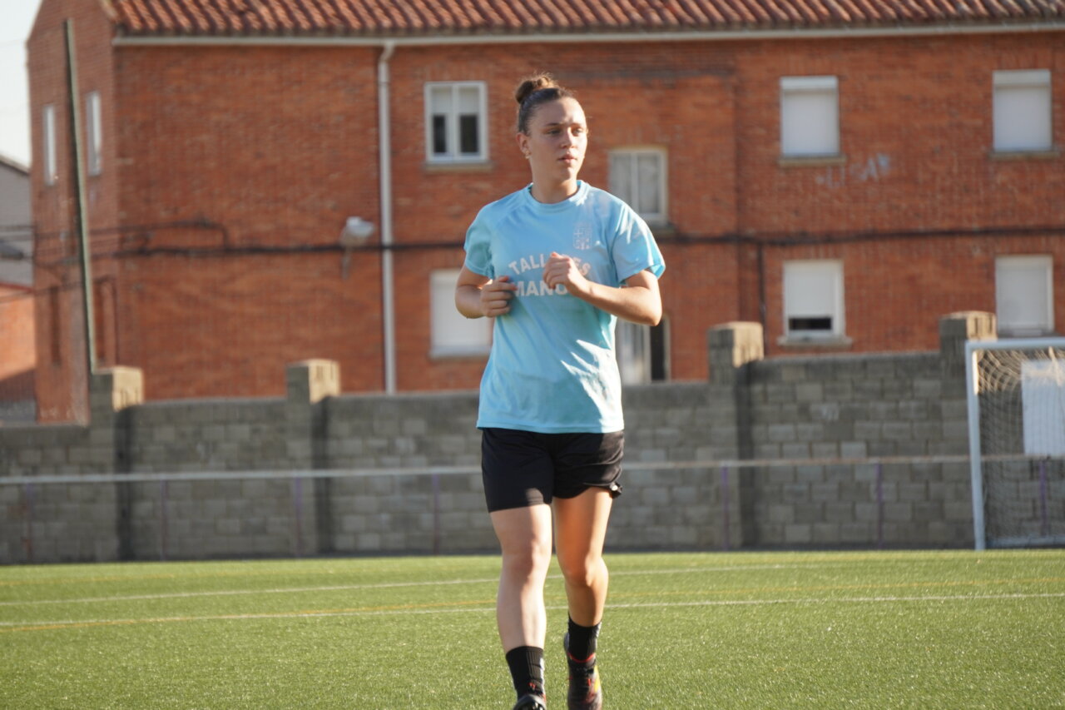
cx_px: 532
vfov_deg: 4.4
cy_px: 355
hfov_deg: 6.6
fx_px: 9273
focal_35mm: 314
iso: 320
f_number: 6.3
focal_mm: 209
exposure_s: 1/400
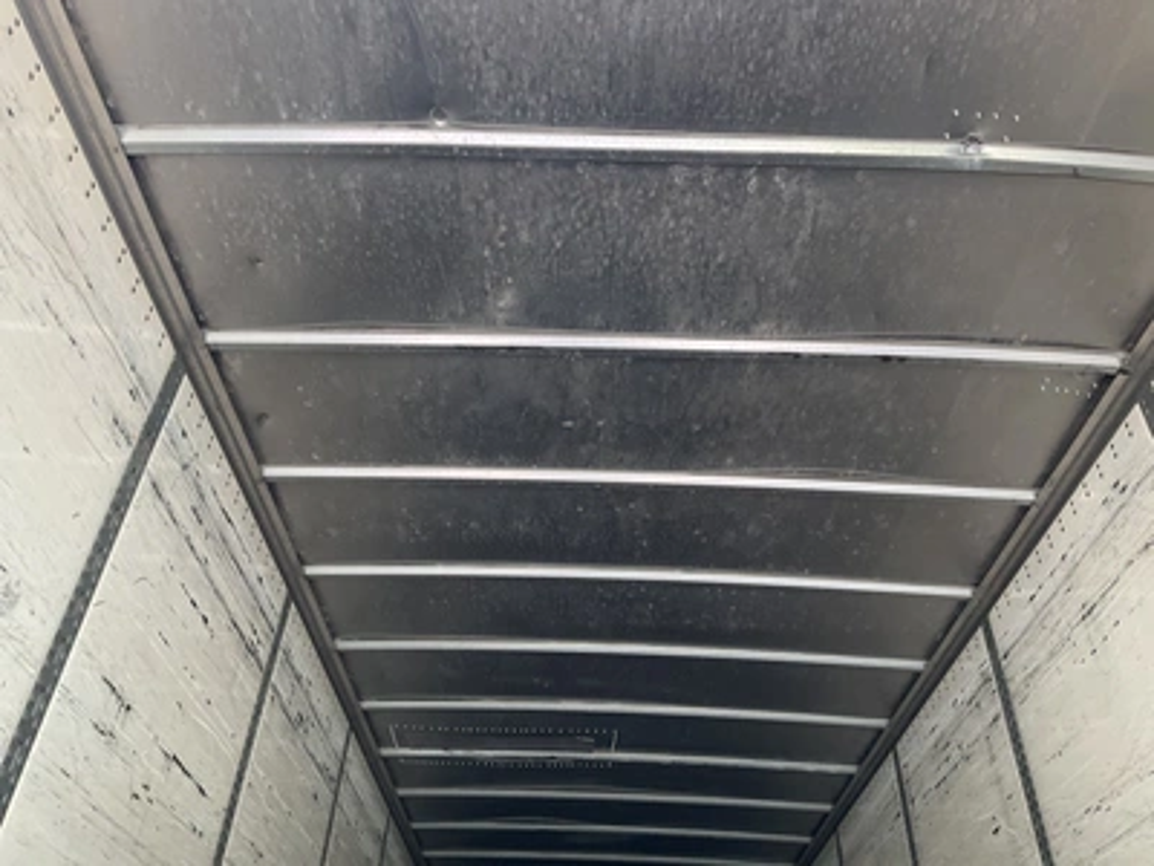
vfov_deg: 48.2
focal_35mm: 29
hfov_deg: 61.7
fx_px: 967
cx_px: 577
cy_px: 433
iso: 64
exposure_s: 1/99
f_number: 1.8
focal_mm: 3
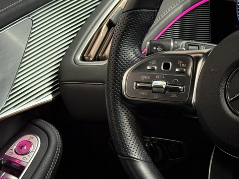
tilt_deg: -17.3
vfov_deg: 10.2
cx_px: 160
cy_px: 90
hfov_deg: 13.5
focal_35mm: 146
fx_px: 1008
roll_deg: +5.9
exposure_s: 1/58
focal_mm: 6.76
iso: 250
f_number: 1.78
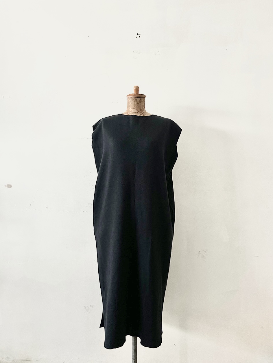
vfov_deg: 67.3
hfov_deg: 53.1
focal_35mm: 26
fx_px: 273
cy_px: 182
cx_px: 136
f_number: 1.5
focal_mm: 5.7
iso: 500
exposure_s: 1/30
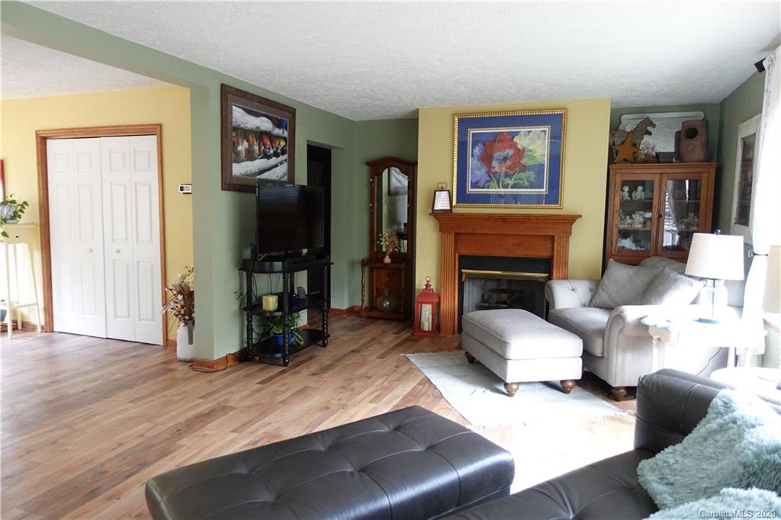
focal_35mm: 24
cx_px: 390
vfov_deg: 53.1
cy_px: 260
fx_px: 520
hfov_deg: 73.8
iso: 1000
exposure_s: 1/30
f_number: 1.8
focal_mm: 9.4
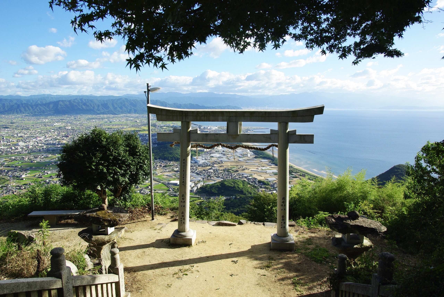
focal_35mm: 25
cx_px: 222
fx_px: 309
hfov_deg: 71.4
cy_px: 148
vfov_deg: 51.4
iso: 100
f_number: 8
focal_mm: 17
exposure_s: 1/125
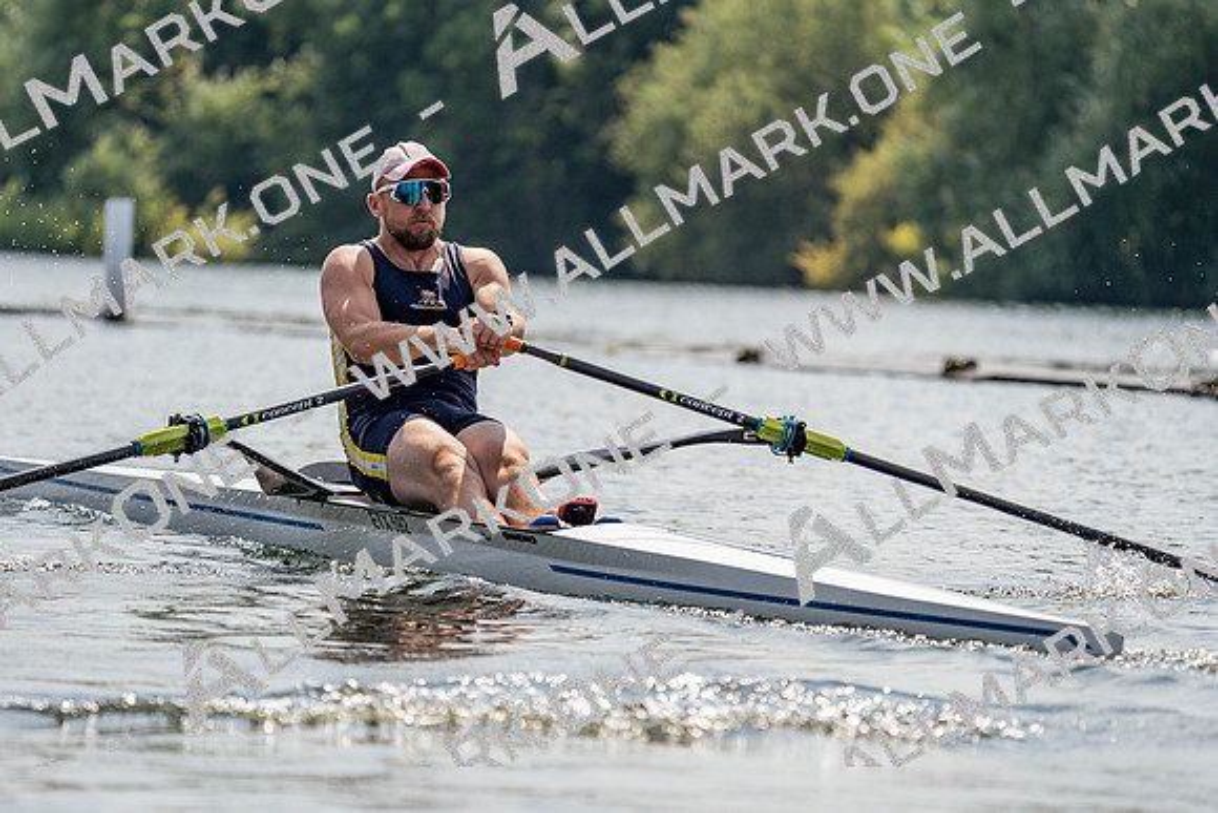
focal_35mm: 282
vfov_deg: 4.9
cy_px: 406
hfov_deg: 7.3
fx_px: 9543
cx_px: 609
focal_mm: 282
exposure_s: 1/1600
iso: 160
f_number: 5.6
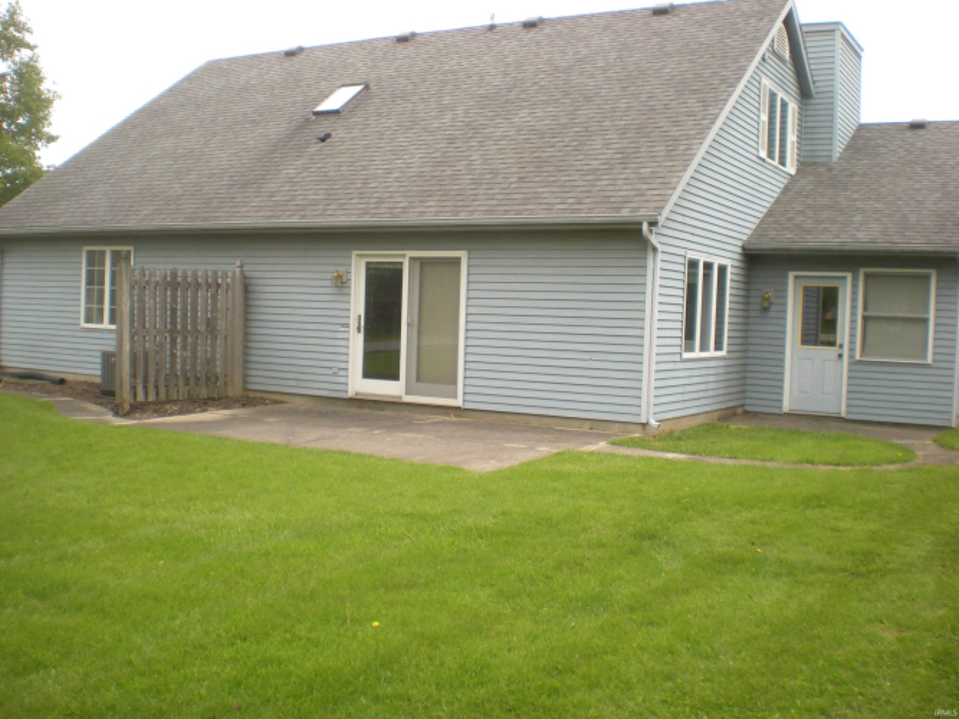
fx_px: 1053
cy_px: 360
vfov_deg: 37.7
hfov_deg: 49.0
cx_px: 480
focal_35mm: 38
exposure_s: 1/160
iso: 89
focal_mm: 6.3
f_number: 4.6
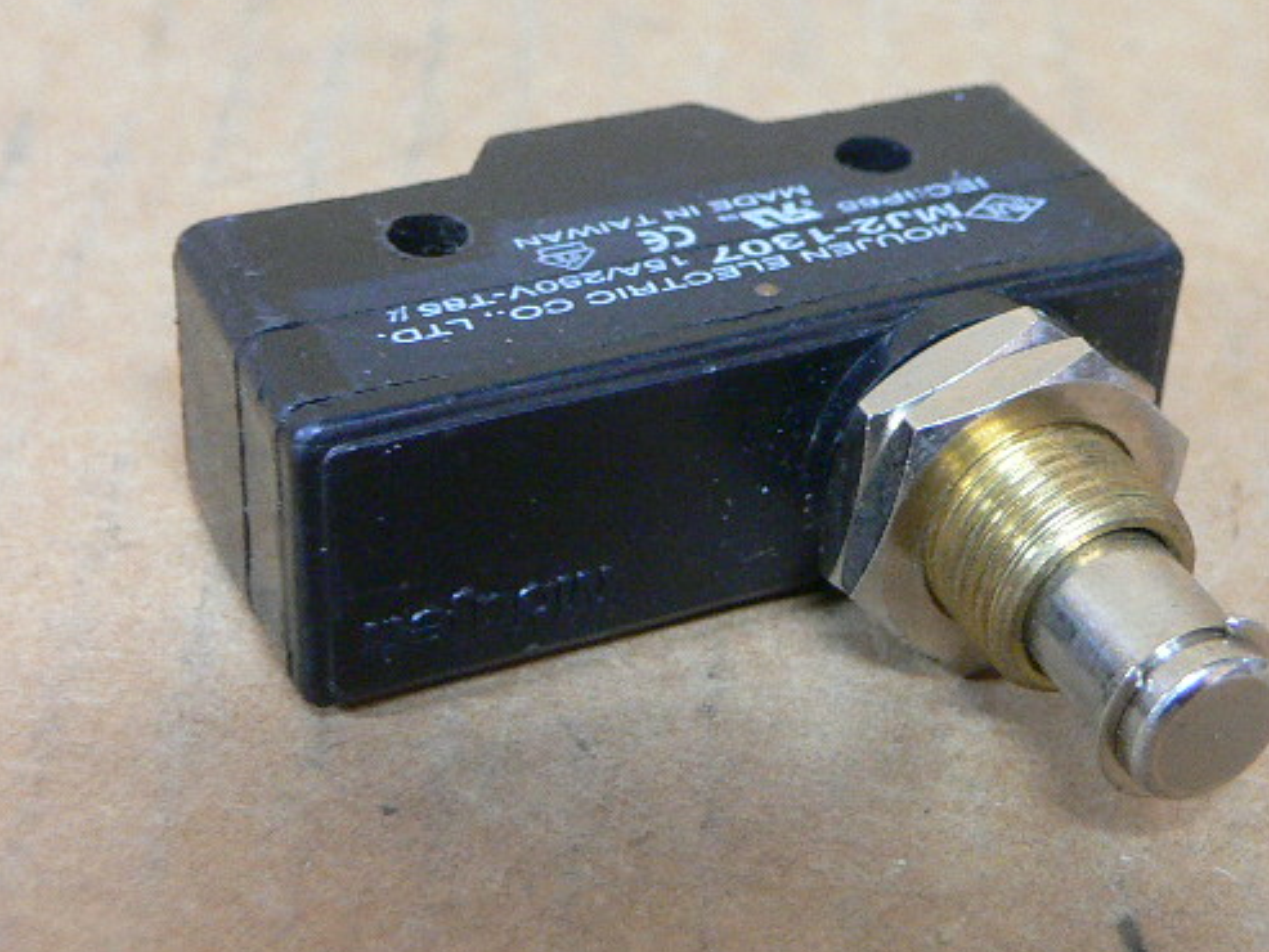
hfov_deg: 26.3
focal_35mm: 74
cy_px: 371
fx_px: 2713
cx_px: 718
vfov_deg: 19.9
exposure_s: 1/6
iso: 200
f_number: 2.8
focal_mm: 7.5
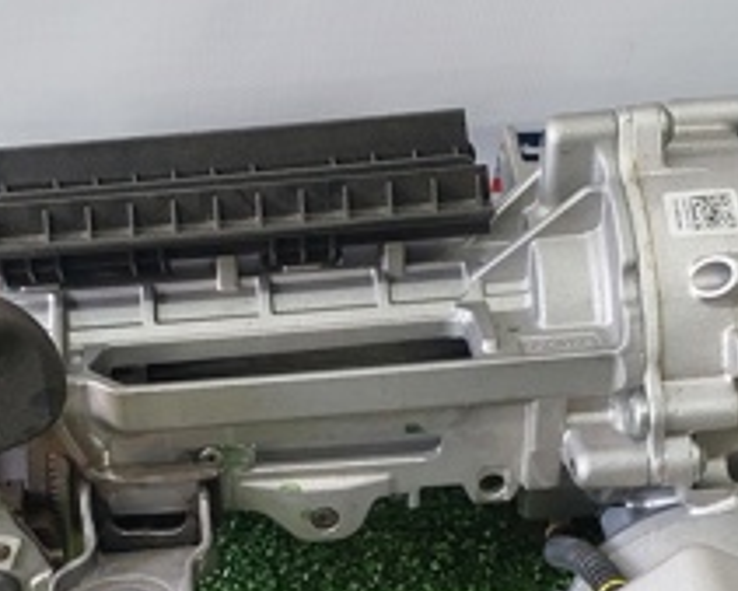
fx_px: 1814
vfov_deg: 18.3
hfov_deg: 22.7
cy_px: 493
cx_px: 154
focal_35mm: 83
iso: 320
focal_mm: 5.32
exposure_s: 1/50
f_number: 1.8
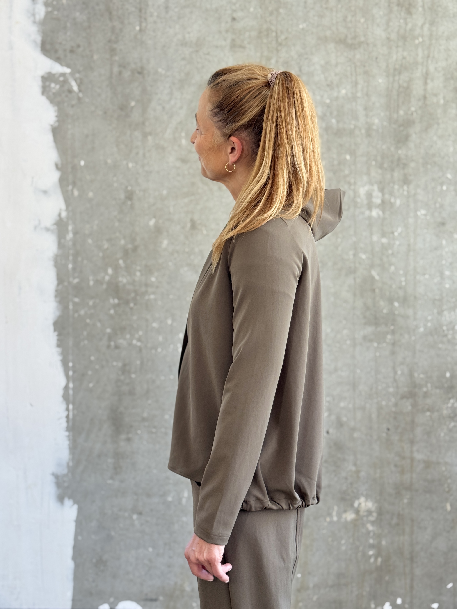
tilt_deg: -1.4
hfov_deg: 30.3
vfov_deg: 39.7
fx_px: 845
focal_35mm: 48
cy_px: 304
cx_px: 228
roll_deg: +0.8
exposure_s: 1/50
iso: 64
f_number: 1.78
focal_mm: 6.76
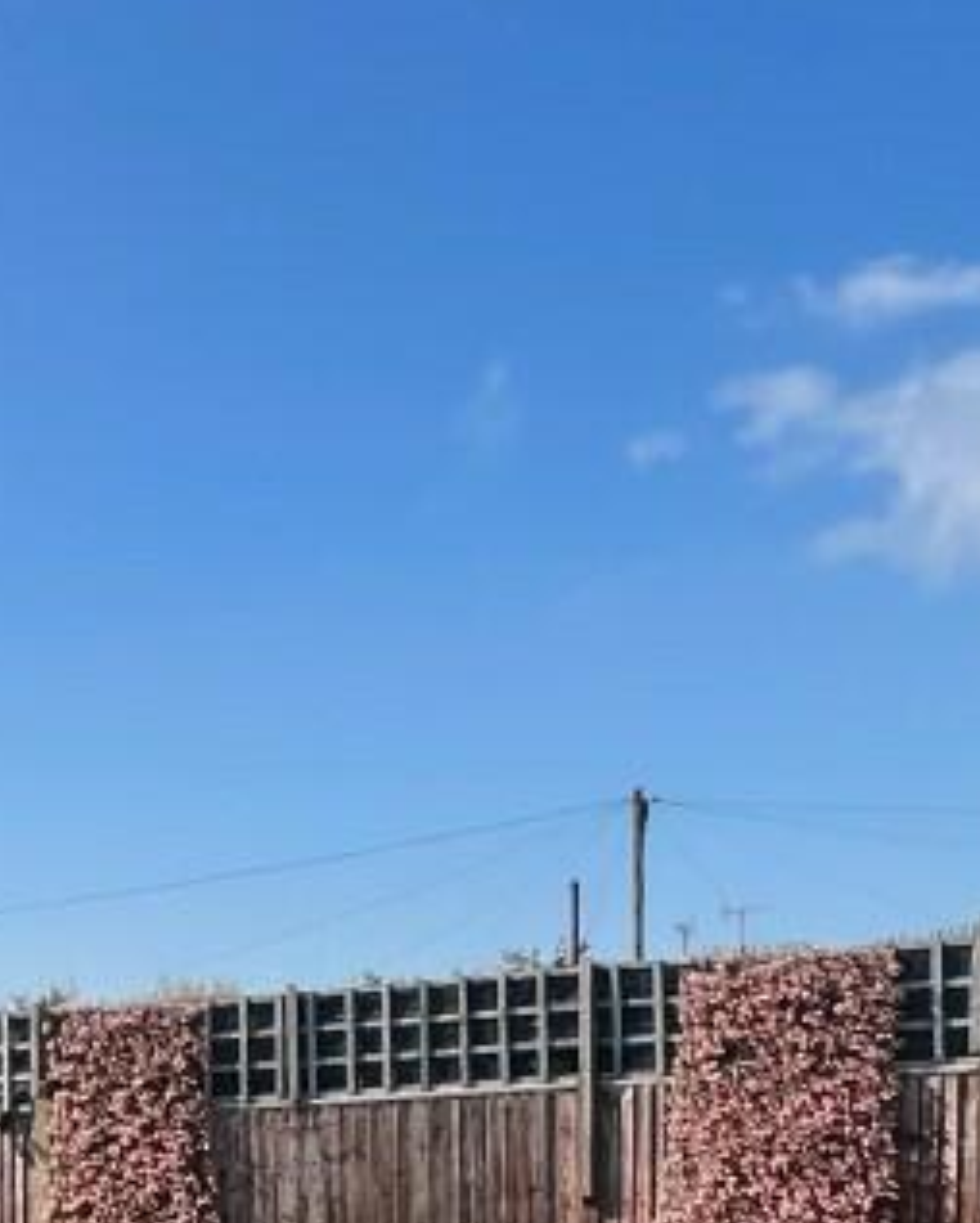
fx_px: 1485
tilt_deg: -3.4
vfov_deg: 36.4
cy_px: 1408
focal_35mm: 41
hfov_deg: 31.5
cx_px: -150
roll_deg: -1.3
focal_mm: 1.57
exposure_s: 1/1508
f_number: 1.8
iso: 32
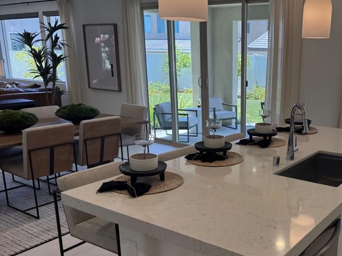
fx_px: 366
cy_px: 159
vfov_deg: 38.4
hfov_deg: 48.5
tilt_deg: -14.3
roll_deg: -2.0
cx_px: 249
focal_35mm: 37
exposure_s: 1/176
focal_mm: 6.76
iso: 80
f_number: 1.78
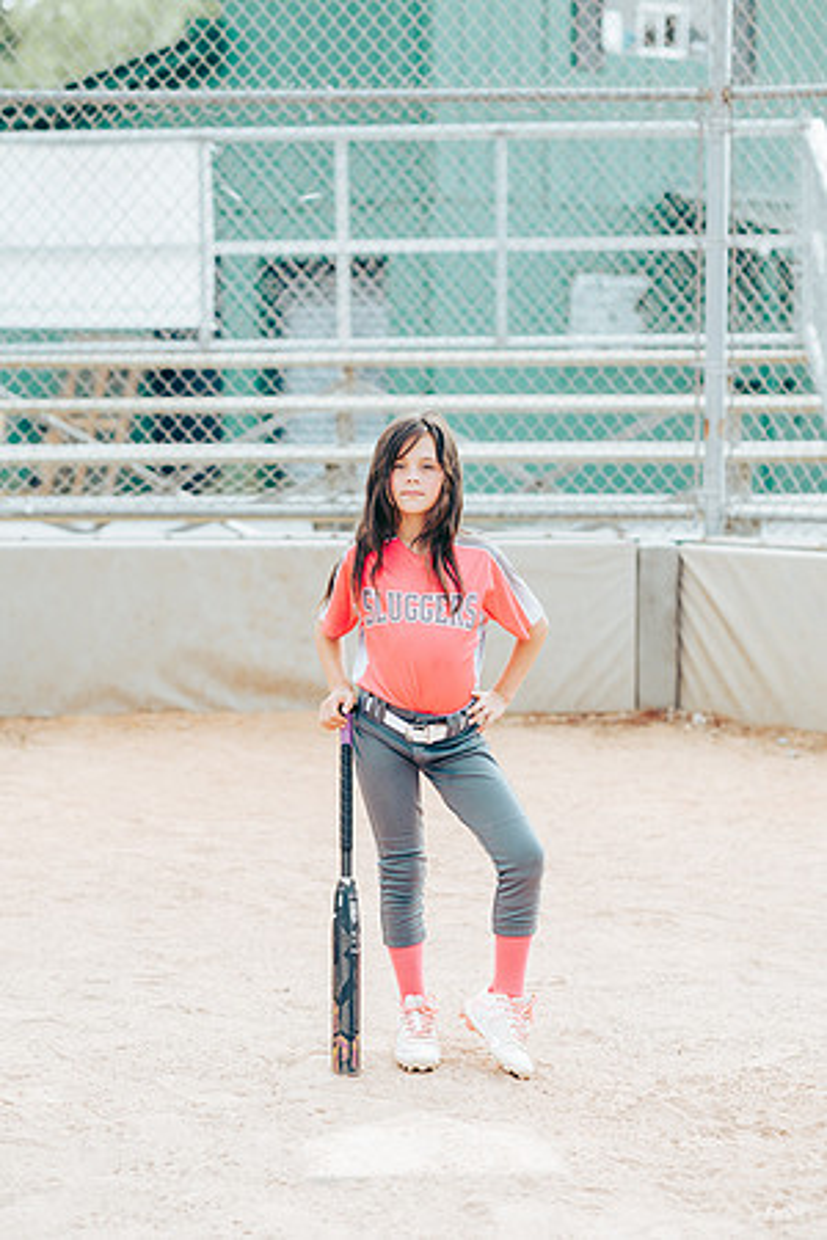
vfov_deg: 23.9
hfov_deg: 16.1
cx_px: 414
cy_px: 620
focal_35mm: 85
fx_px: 2929
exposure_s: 1/800
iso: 160
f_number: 2.8
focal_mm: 85
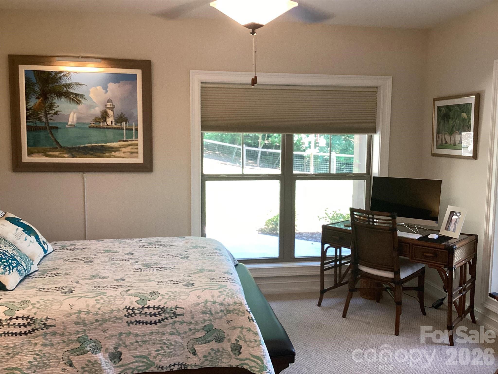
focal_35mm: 31
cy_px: 187
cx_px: 249
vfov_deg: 45.4
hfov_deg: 58.4
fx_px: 446
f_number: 2.4
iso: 100
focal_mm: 3.3
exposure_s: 1/50
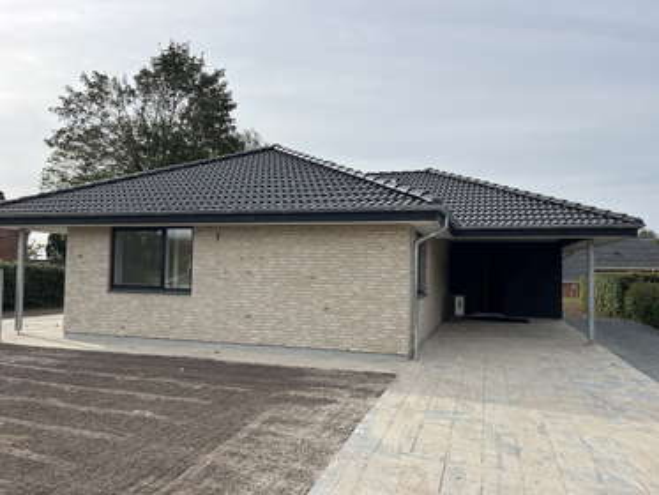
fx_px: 495
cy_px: 248
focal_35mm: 26
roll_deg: -1.7
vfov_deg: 53.1
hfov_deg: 67.3
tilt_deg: +2.3
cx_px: 330
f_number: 1.6
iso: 50
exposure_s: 1/3876
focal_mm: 5.1
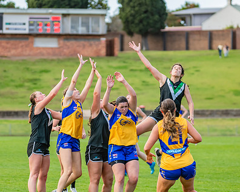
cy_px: 117
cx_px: 112
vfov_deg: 6.3
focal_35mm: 246
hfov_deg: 7.9
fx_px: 1748
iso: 800
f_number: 4.5
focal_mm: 170
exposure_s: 1/1600
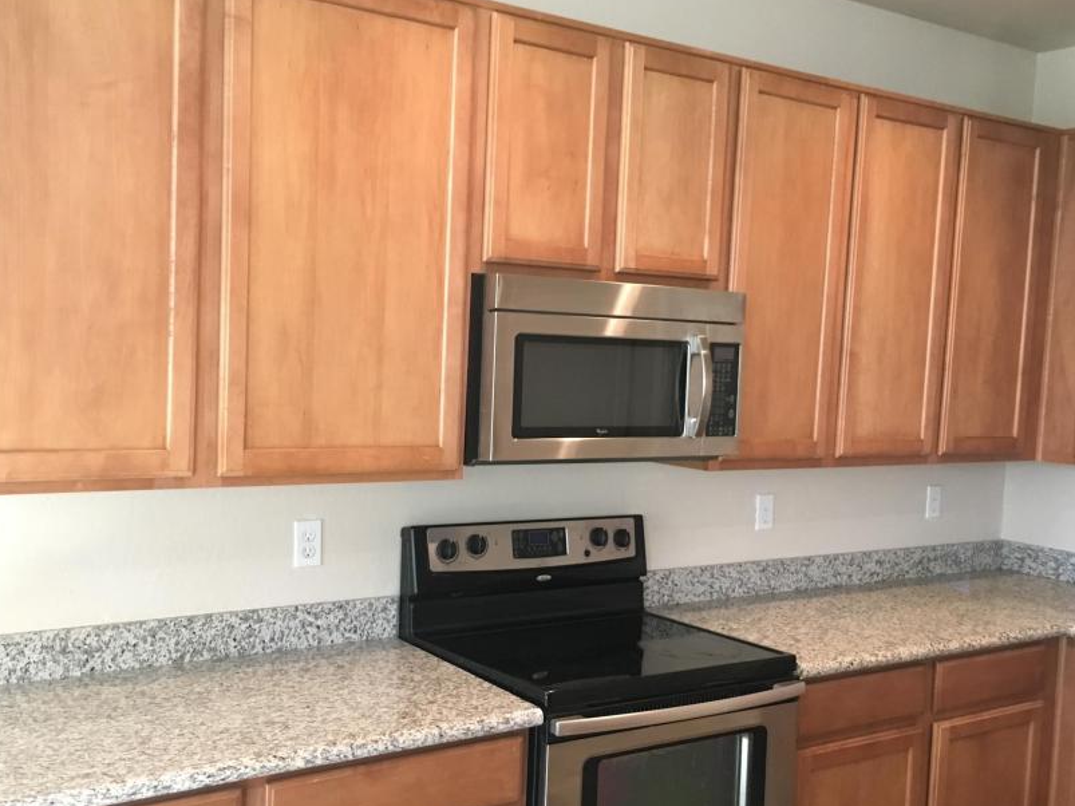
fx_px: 1149
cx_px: 498
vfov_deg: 38.6
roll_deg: -2.2
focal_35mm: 37
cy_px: 436
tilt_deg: -4.5
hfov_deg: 50.1
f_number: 2.2
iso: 200
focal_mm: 4.15
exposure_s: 1/15
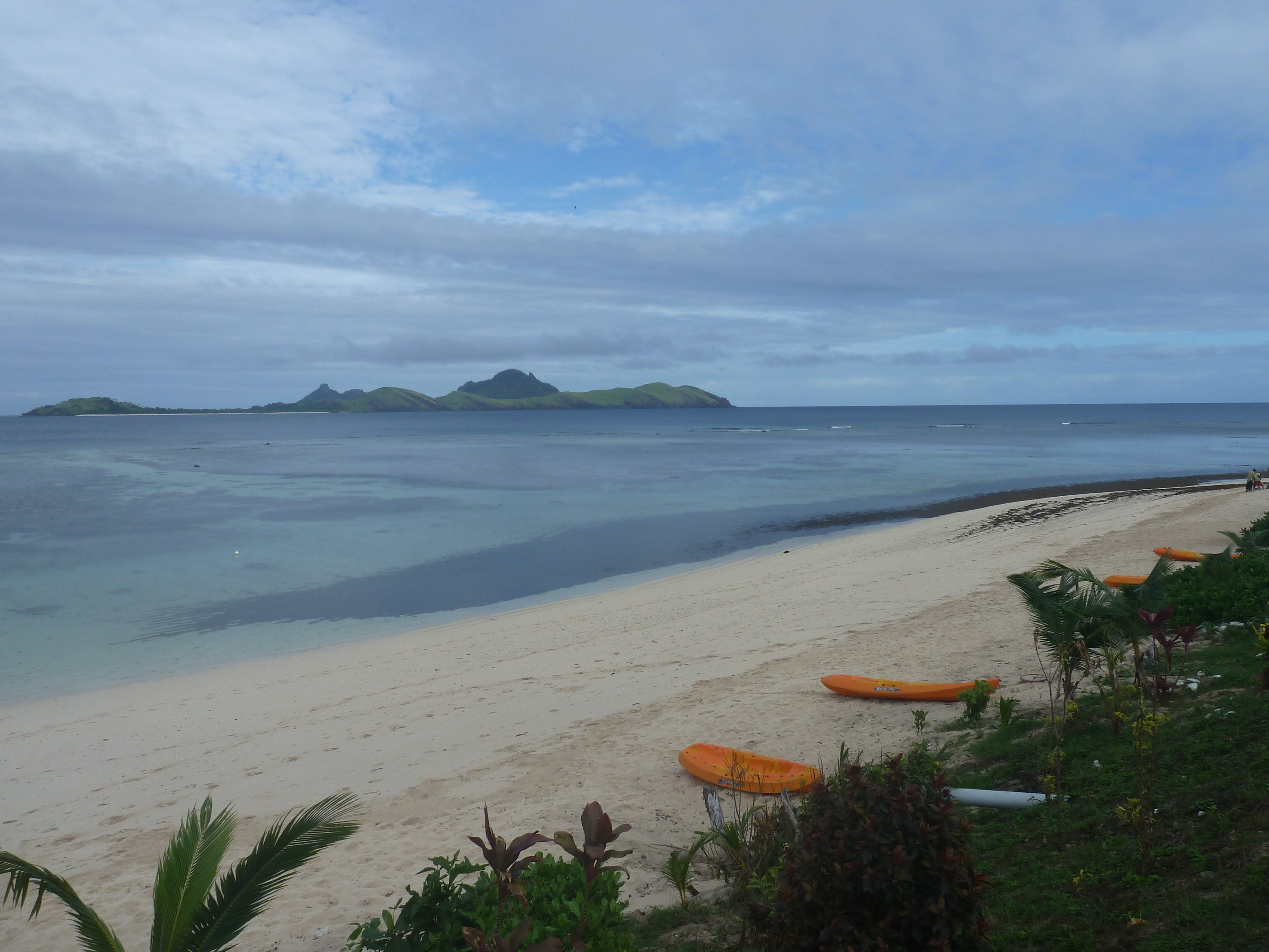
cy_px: 476
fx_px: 916
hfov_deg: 69.4
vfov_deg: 54.9
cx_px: 634
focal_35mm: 25
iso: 80
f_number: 5
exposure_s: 1/500
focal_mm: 4.1
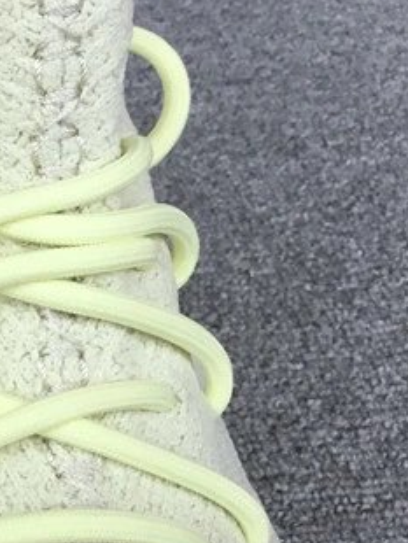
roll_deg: -2.2
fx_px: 1412
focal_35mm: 90
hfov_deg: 14.7
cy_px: 393
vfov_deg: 21.6
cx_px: -284
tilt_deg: -43.8
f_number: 2.4
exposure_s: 1/595
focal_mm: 3.3
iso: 25
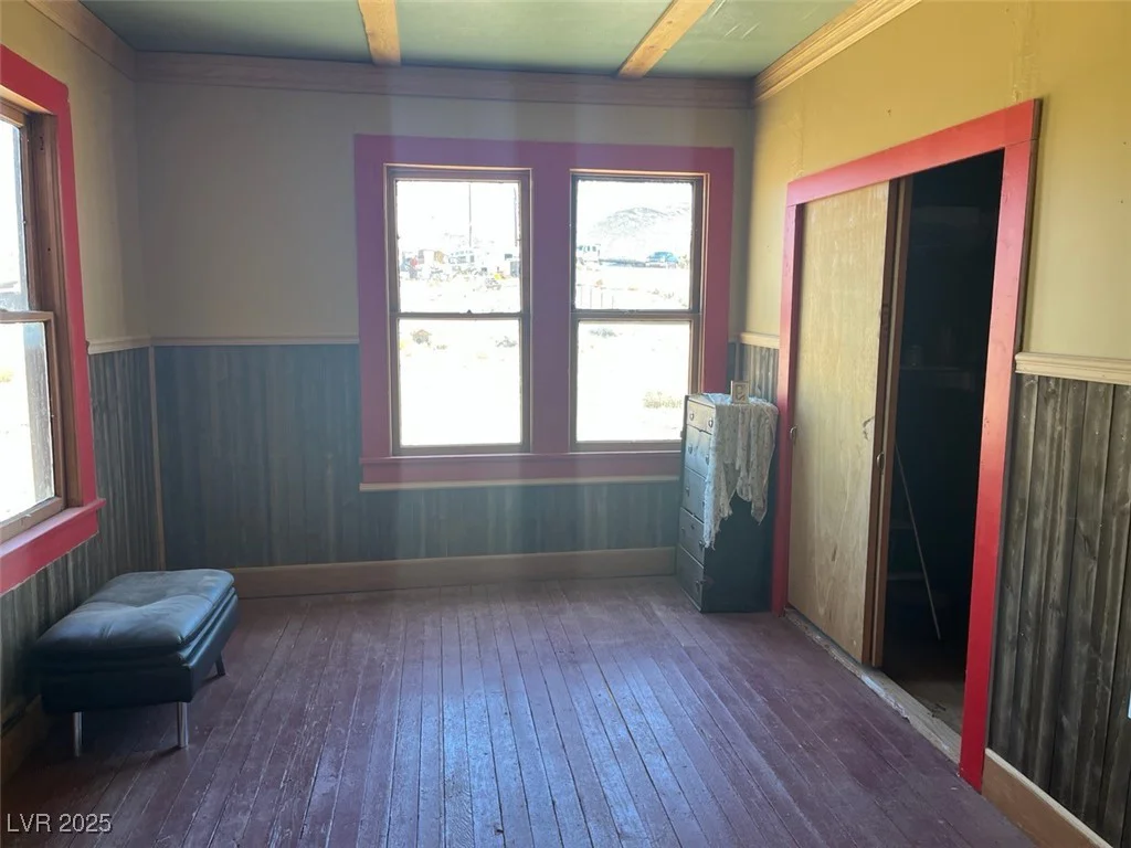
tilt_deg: -9.4
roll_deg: -0.4
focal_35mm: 26
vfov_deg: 53.1
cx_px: 566
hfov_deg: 67.3
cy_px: 424
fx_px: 849
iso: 40
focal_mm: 5.1
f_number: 1.6
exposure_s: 1/121
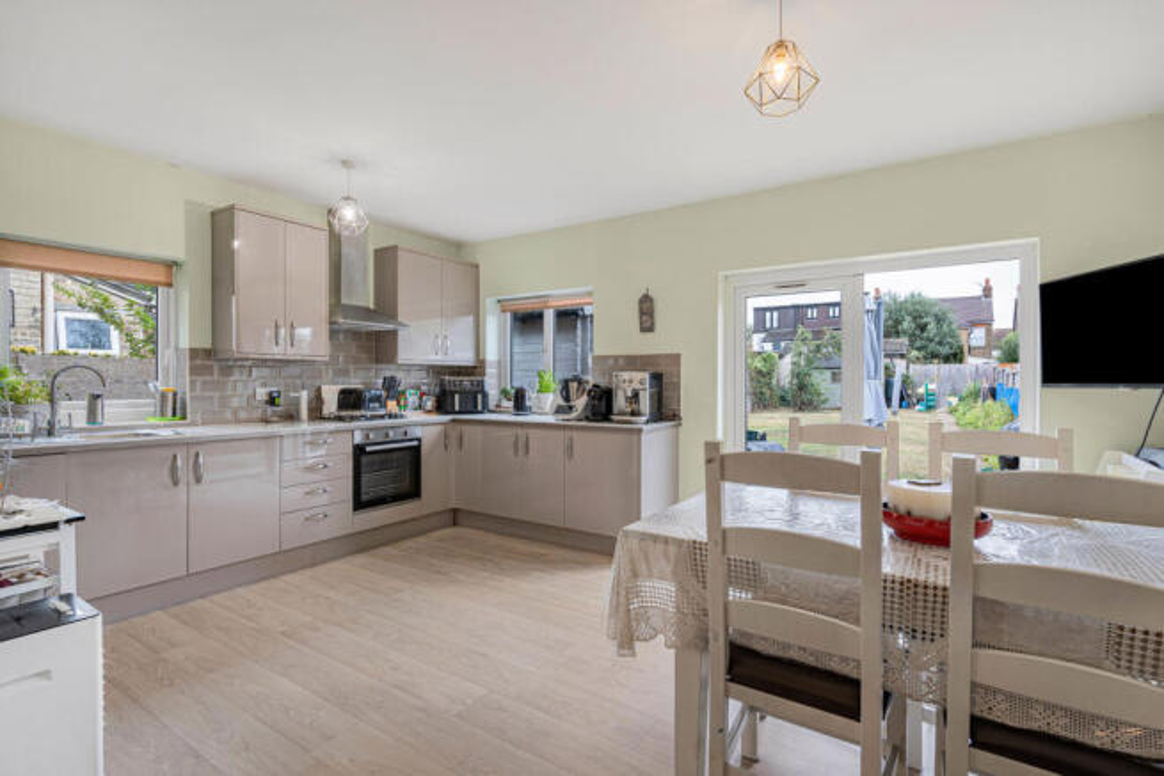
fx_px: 517
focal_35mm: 16
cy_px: 388
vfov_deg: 73.8
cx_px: 582
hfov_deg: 96.7
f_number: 8
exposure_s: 1/6
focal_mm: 16
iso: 250
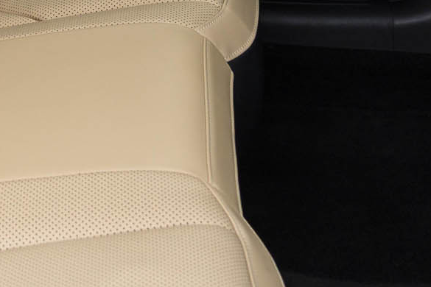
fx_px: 1592
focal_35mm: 133
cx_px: -21
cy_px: -154
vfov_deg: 10.0
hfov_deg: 15.1
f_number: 4
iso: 50
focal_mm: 24
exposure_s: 1/30
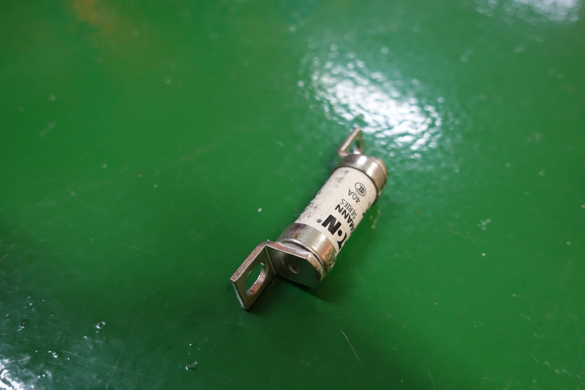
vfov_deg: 41.1
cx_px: 292
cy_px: 195
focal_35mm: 32
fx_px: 520
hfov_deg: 58.7
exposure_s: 1/25
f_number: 2.5
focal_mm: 11.56
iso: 800
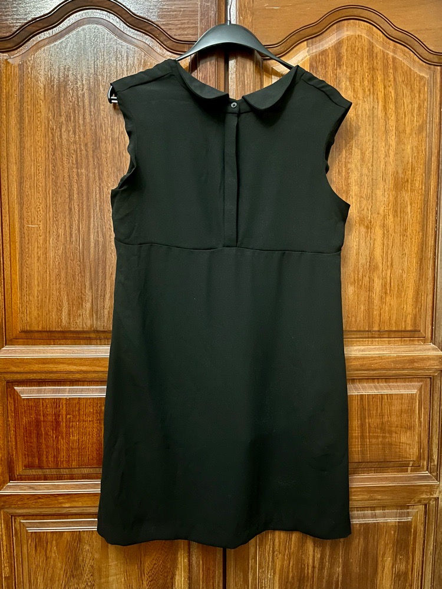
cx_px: 221
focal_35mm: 26
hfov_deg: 53.1
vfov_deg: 67.3
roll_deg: +0.8
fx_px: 443
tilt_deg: -3.9
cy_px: 294
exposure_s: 1/13
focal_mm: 5.1
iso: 640
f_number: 1.6
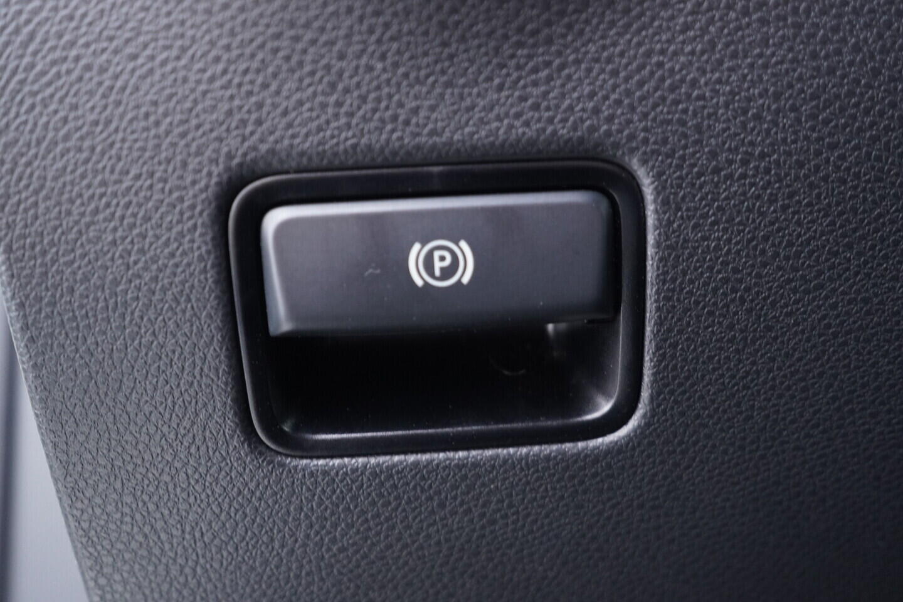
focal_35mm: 36
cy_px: 301
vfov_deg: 36.9
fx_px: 903
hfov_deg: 53.1
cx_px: 452
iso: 1250
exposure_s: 1/40
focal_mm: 24
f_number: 2.8
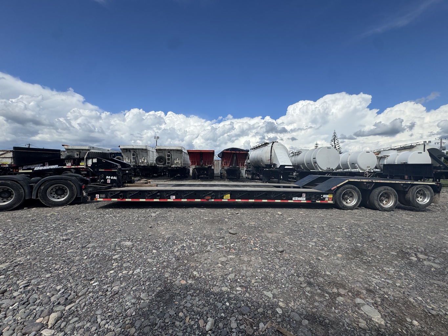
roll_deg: -0.3
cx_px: 224
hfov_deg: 102.1
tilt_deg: +0.5
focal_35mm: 14
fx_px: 181
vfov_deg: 85.7
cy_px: 168
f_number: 2.2
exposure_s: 1/3390
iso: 50
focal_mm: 2.22
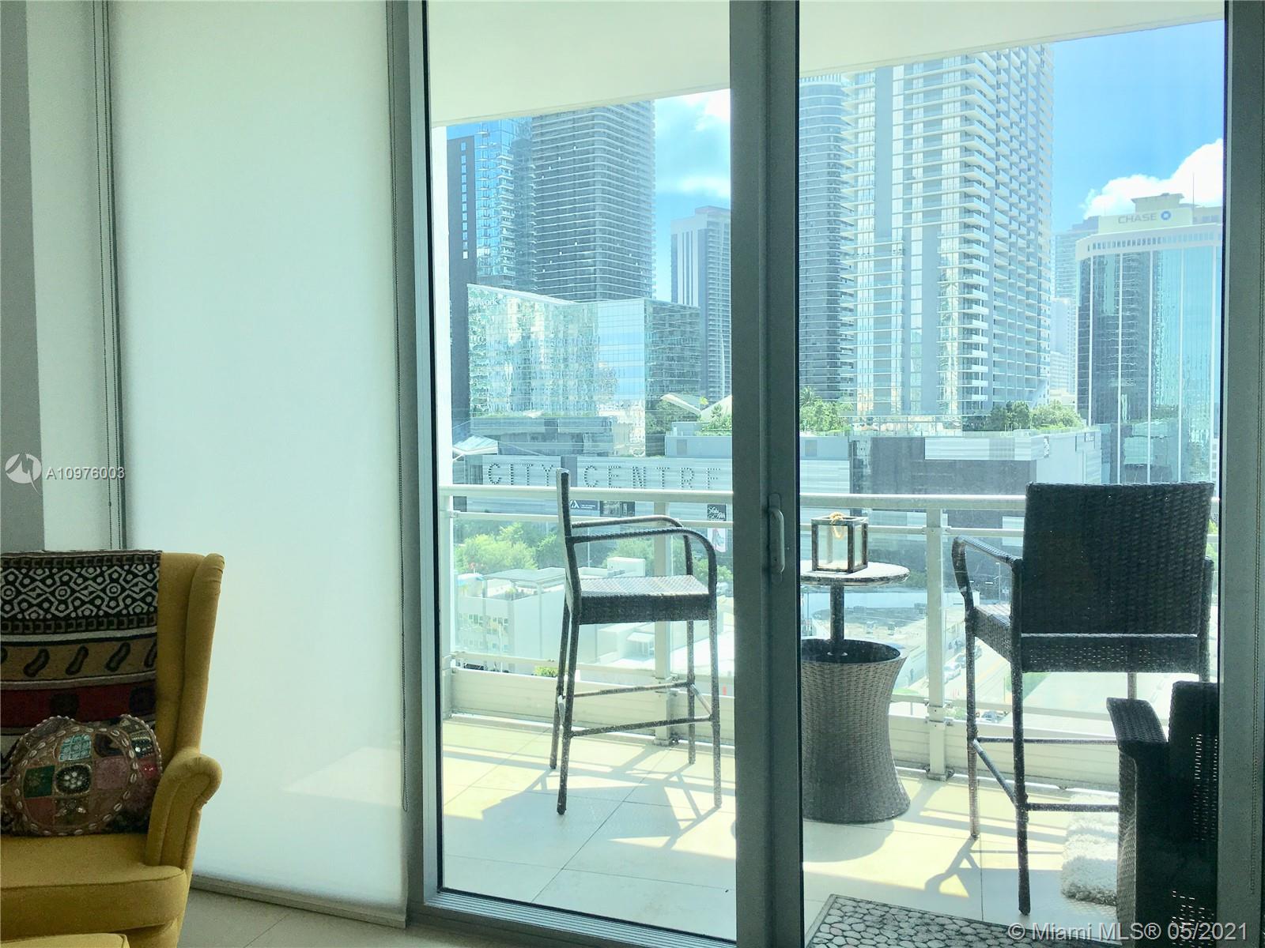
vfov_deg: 48.2
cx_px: 632
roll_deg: +0.1
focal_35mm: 29
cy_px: 474
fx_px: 1060
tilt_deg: -1.8
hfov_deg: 61.7
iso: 25
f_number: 2.2
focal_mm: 4.15
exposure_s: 1/827
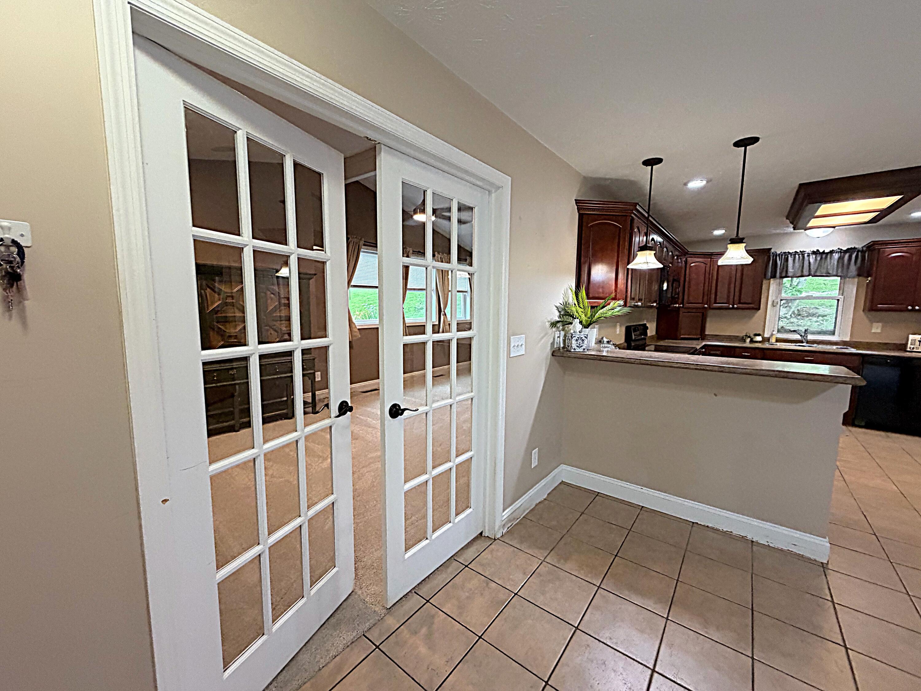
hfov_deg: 102.1
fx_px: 372
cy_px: 346
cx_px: 460
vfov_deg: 85.7
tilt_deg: -5.1
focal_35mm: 14
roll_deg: -0.6
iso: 400
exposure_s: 1/60
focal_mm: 2.22
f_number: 2.2
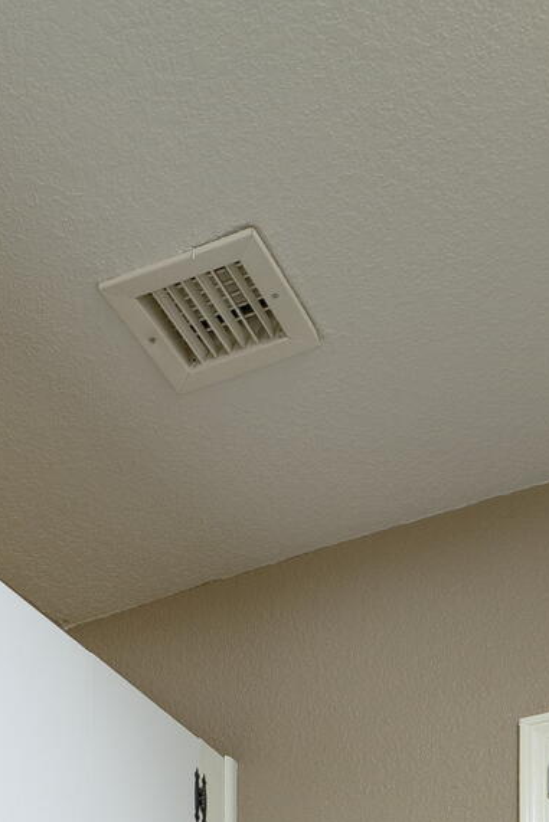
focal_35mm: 49
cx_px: 398
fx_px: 1120
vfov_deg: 23.5
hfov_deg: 27.2
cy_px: 1428
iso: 200
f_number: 7.1
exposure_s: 1/250
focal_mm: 14
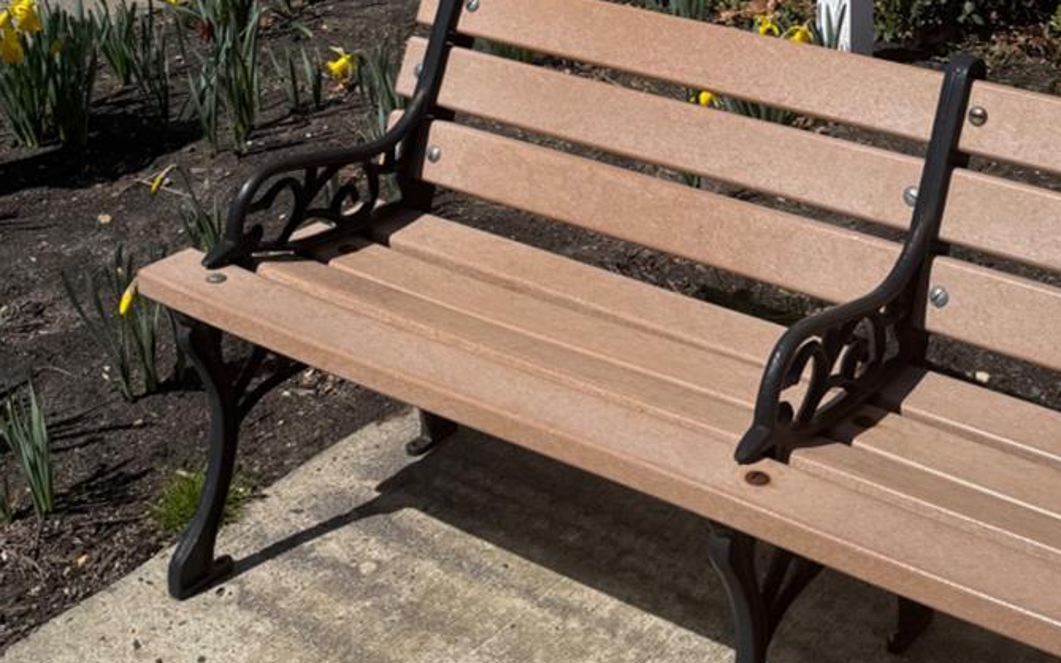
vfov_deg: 21.6
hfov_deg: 35.4
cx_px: 688
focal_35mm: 57
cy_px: -67
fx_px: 1648
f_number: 1.78
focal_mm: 6.76
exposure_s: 1/8130
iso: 80
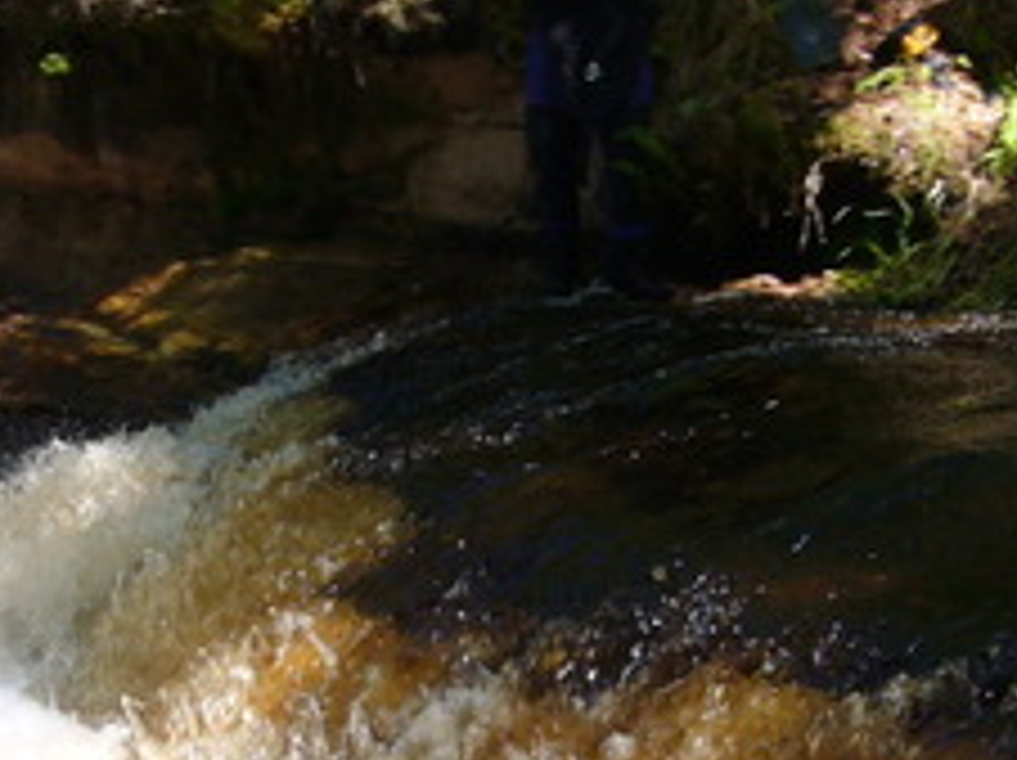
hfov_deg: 13.3
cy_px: 769
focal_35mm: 149
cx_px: 490
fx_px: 4373
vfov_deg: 9.9
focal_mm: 6.9
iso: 80
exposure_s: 1/160
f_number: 3.3
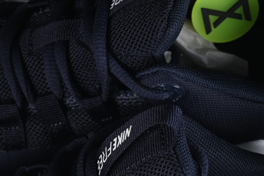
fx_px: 1782
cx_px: 106
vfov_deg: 5.6
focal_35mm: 243
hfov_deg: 8.5
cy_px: 194
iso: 160
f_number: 6.3
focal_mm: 50
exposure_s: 1/50
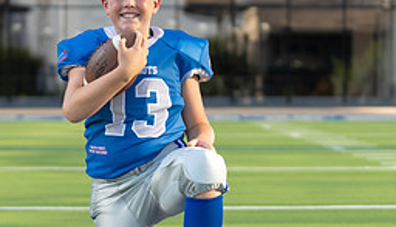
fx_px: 1815
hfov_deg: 12.4
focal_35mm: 172
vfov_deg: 7.2
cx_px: 131
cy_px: 117
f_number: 2.8
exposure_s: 1/500
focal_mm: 70
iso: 100
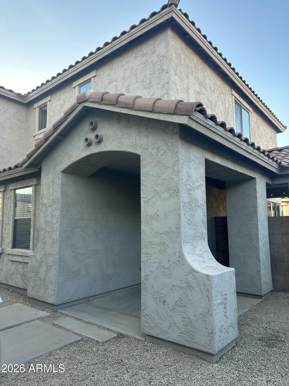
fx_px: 267
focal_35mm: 24
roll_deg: -0.6
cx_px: 144
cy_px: 193
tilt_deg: +7.9
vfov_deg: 71.6
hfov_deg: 56.8
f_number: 1.78
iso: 80
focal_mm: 6.86
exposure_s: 1/305
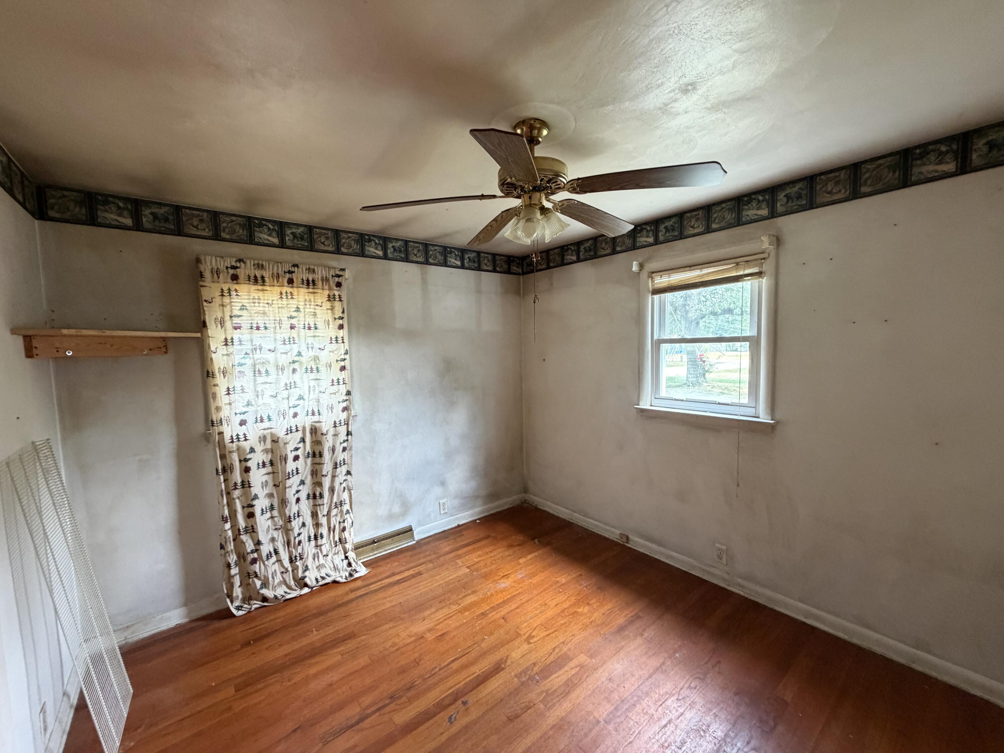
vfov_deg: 85.7
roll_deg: +1.8
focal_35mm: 14
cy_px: 376
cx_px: 502
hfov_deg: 102.1
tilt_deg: -4.7
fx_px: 406
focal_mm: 2.22
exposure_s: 1/60
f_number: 2.2
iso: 400
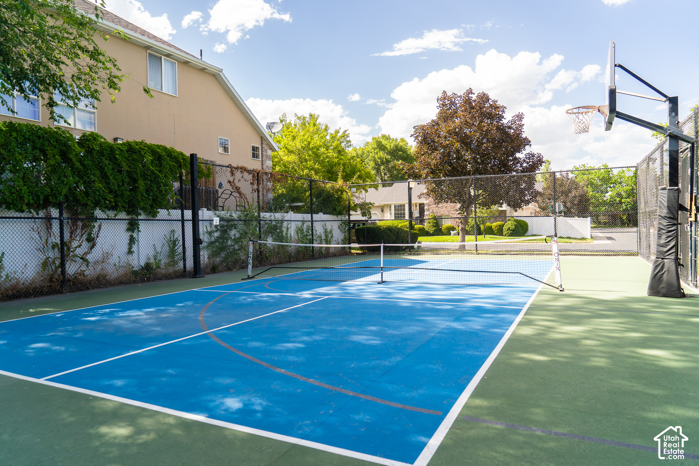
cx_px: 350
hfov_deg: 73.7
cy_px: 233
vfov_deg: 53.1
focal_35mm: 24
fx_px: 466
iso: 250
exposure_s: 1/400
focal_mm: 24
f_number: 5
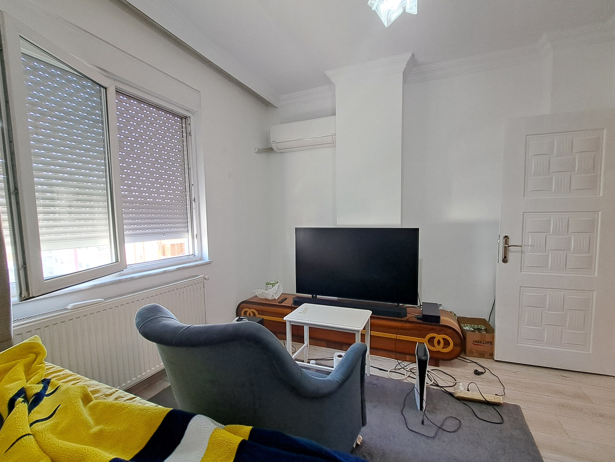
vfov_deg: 85.6
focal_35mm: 14
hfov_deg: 101.9
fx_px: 249
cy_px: 243
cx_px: 326
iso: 80
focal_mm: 1.74
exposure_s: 1/50
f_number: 2.2
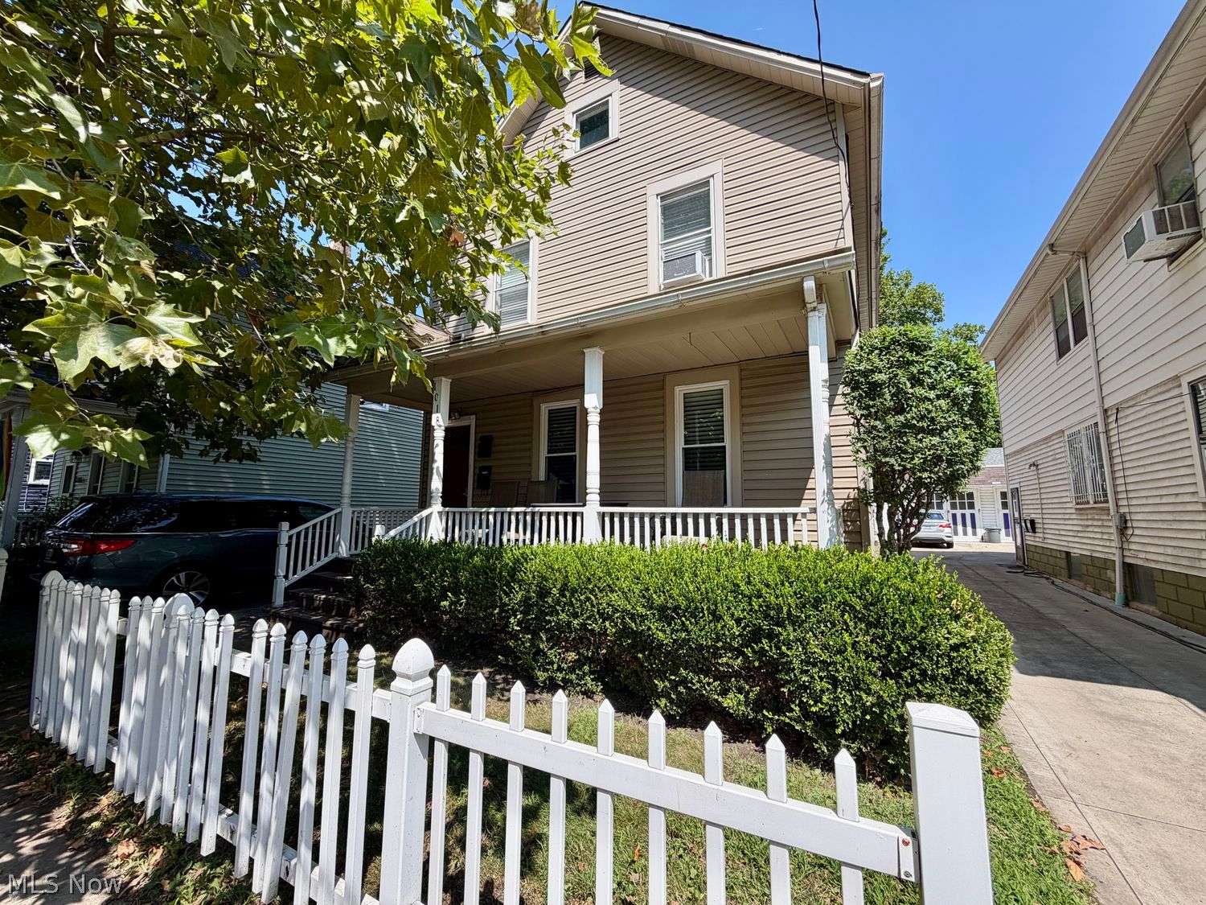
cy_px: 452
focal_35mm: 14
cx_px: 603
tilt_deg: +8.1
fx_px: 488
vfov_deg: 85.7
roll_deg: -0.3
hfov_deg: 102.1
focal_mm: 2.22
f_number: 2.2
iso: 32
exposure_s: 1/770
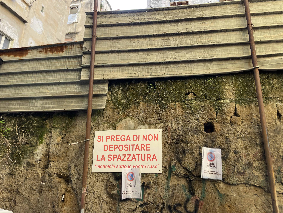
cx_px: 142
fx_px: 213
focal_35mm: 26
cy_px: 106
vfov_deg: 53.1
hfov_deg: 67.3
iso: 32
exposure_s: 1/378
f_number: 1.6
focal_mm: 4.2
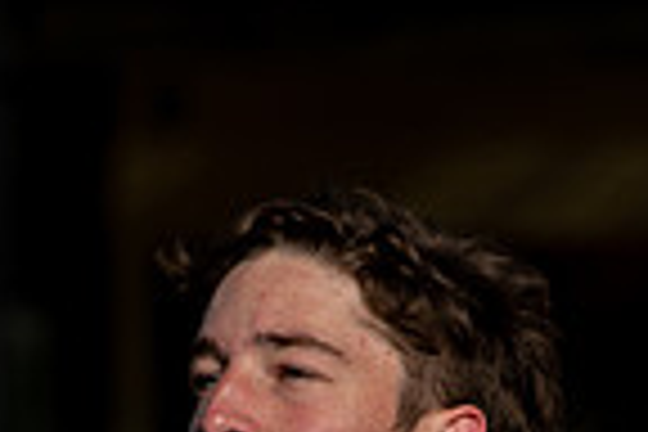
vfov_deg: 0.6
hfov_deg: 0.8
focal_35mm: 2427
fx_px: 43683
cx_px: 408
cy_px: 899
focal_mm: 200
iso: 100
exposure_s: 1/2500
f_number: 3.5
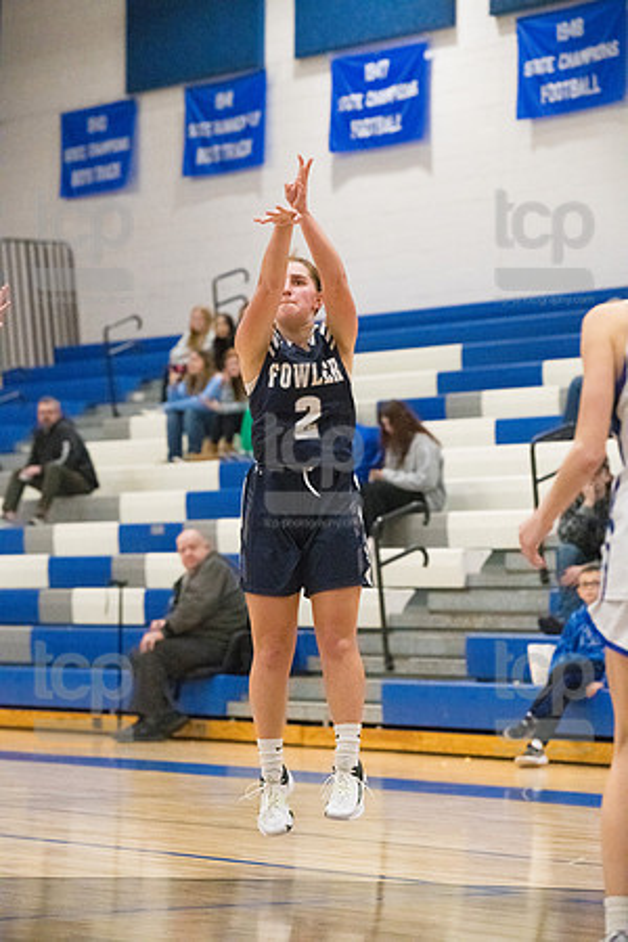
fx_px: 3532
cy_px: 471
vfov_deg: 15.2
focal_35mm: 135
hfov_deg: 10.2
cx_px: 314
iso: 10000
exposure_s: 1/1600
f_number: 4.5
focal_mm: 135
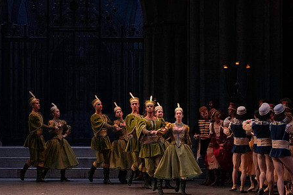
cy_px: 88
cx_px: 129
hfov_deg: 12.0
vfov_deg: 8.0
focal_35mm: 171
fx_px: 1392
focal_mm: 133
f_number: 7.1
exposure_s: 1/400
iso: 12800
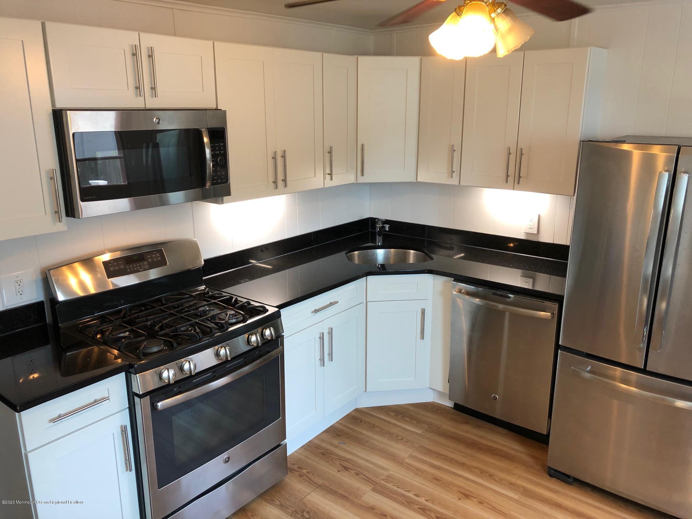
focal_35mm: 28
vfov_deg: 49.7
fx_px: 560
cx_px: 346
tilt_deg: -15.4
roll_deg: +0.0
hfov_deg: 63.4
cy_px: 260
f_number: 1.8
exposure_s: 1/30
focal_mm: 4
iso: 32
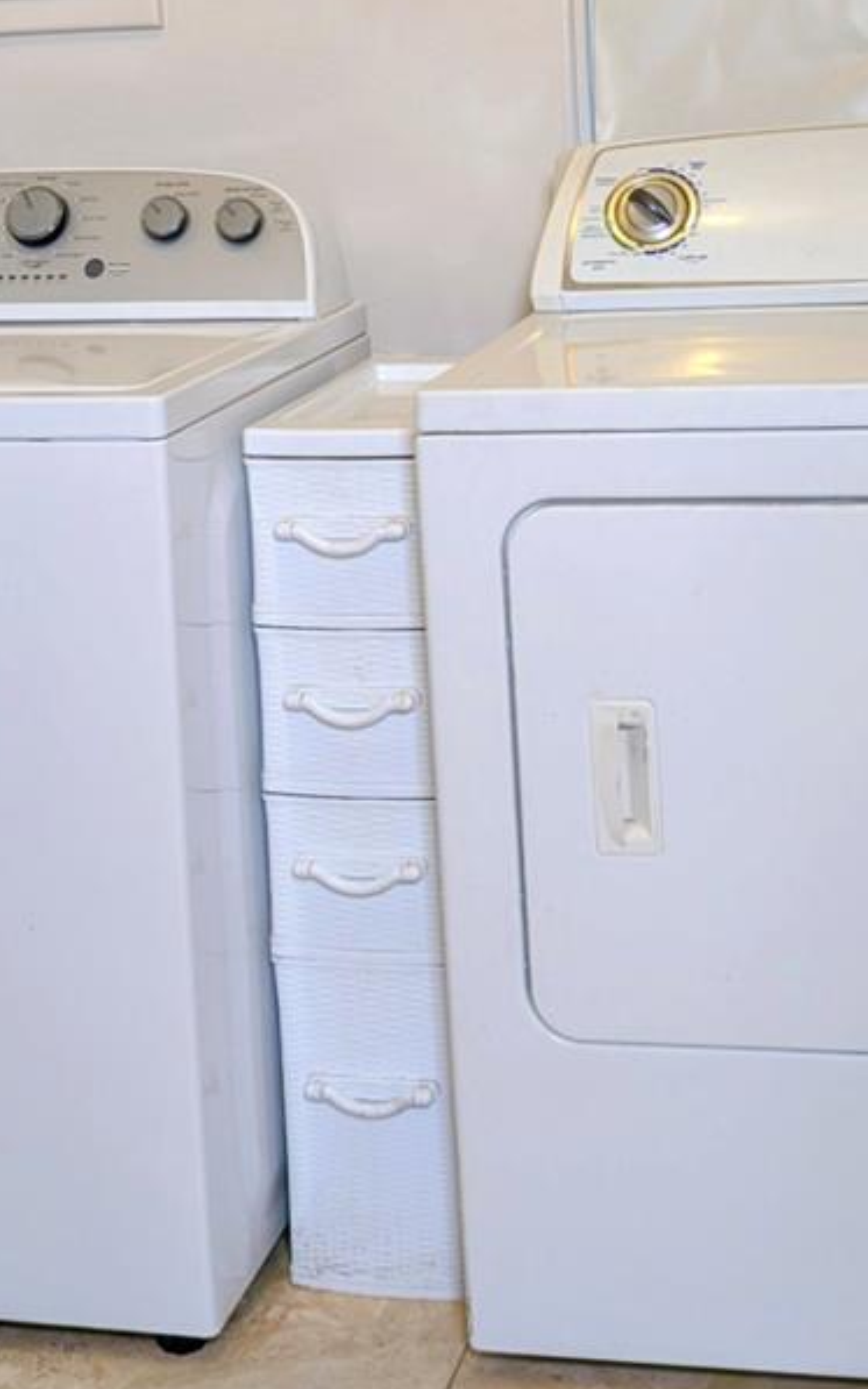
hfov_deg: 20.3
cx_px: 476
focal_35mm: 64
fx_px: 2423
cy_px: 348
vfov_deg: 31.4
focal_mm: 6.9
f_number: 1.68
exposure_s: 1/89.2
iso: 125
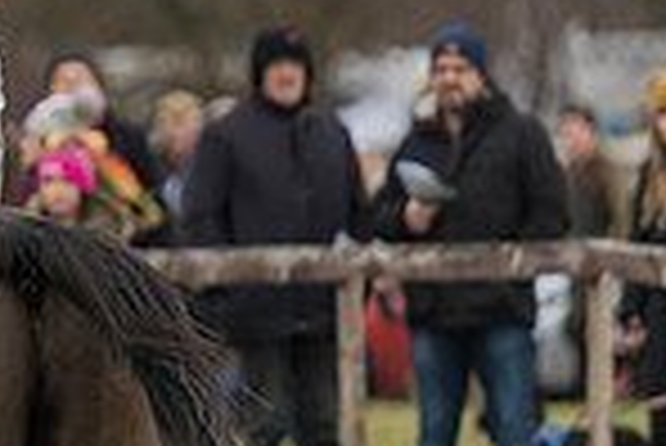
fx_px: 19925
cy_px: 161
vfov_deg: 1.3
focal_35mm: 1076
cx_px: -530
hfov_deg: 1.9
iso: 400
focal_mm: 200
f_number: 2.8
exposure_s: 1/1000
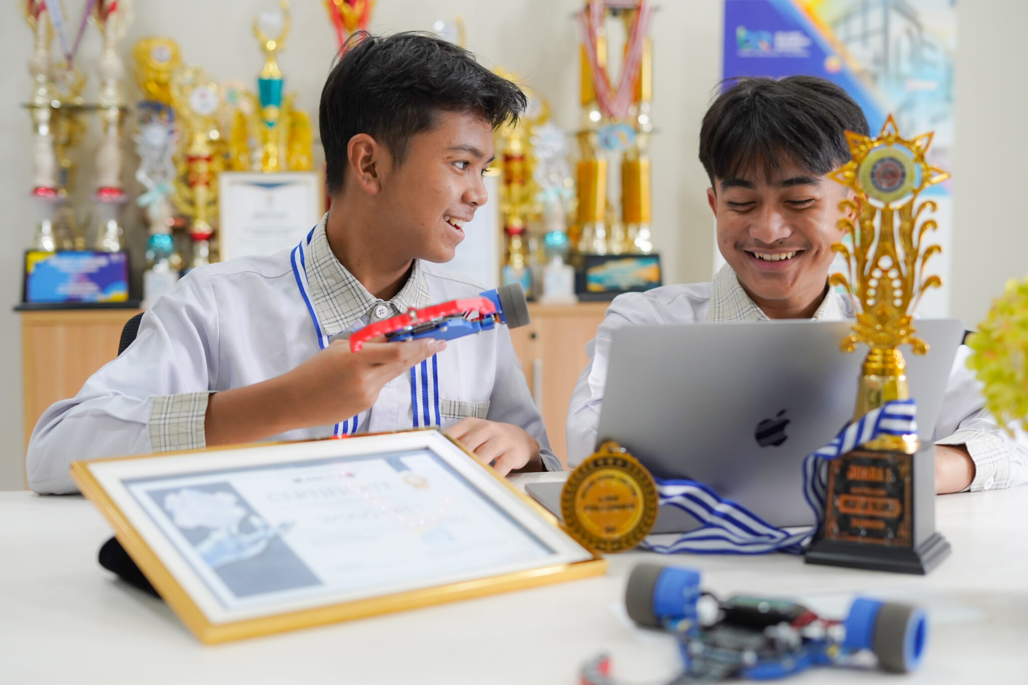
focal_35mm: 50
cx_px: 514
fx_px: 1428
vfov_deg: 27.0
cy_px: 342
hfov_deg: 39.6
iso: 1600
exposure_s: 1/160
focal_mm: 50
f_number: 2.8
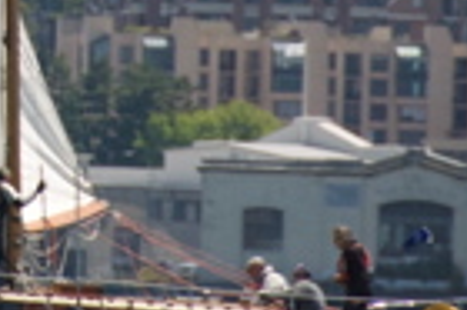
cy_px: -197
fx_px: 16300
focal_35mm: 1258
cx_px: -168
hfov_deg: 1.6
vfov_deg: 1.1
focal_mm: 200
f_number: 5.6
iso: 800
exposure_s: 1/2500
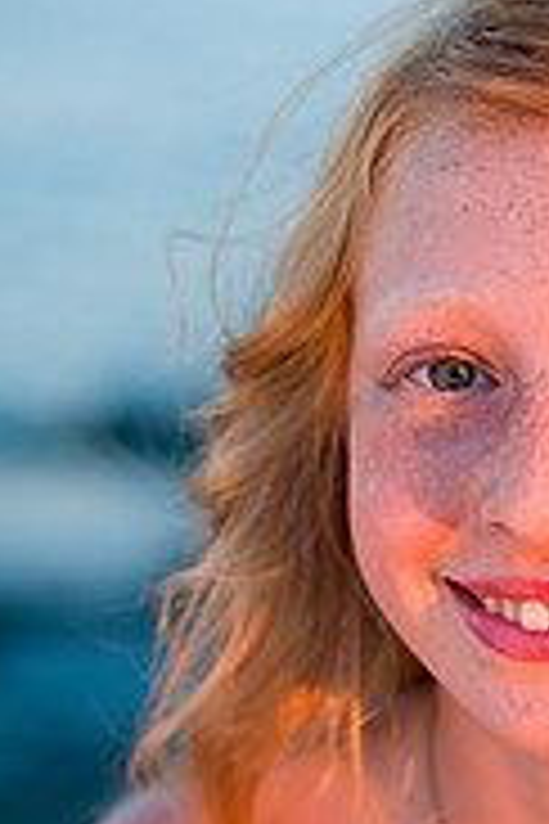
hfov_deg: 11.0
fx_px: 2813
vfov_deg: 16.6
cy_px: 626
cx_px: 587
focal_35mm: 123
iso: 160
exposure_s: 1/400
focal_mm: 50
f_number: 2
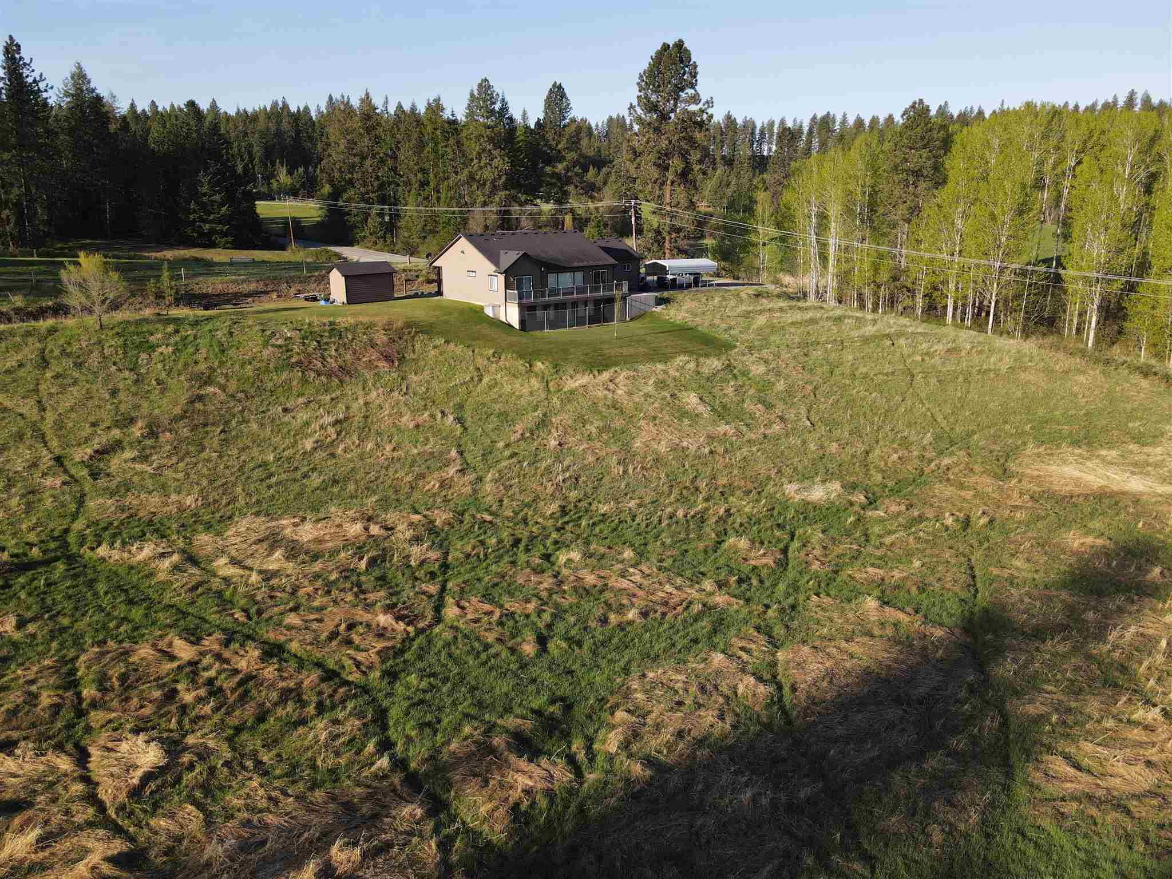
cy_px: 440
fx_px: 813
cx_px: 586
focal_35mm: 24
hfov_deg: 71.6
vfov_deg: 56.8
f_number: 2.8
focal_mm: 4.5
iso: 100
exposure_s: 1/500
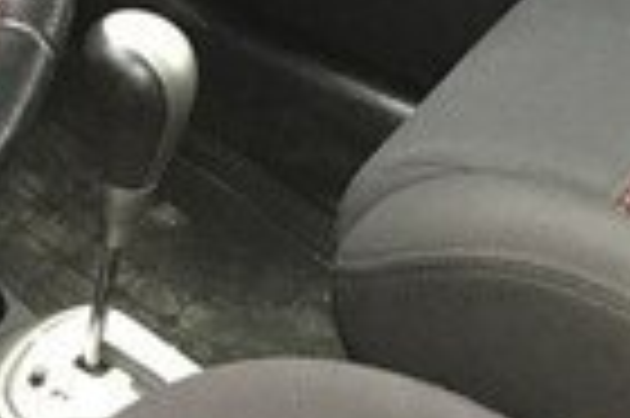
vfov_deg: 9.5
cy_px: 515
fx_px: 2482
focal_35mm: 142
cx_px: 76
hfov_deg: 14.3
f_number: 2.2
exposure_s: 1/25
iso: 200
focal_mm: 4.15
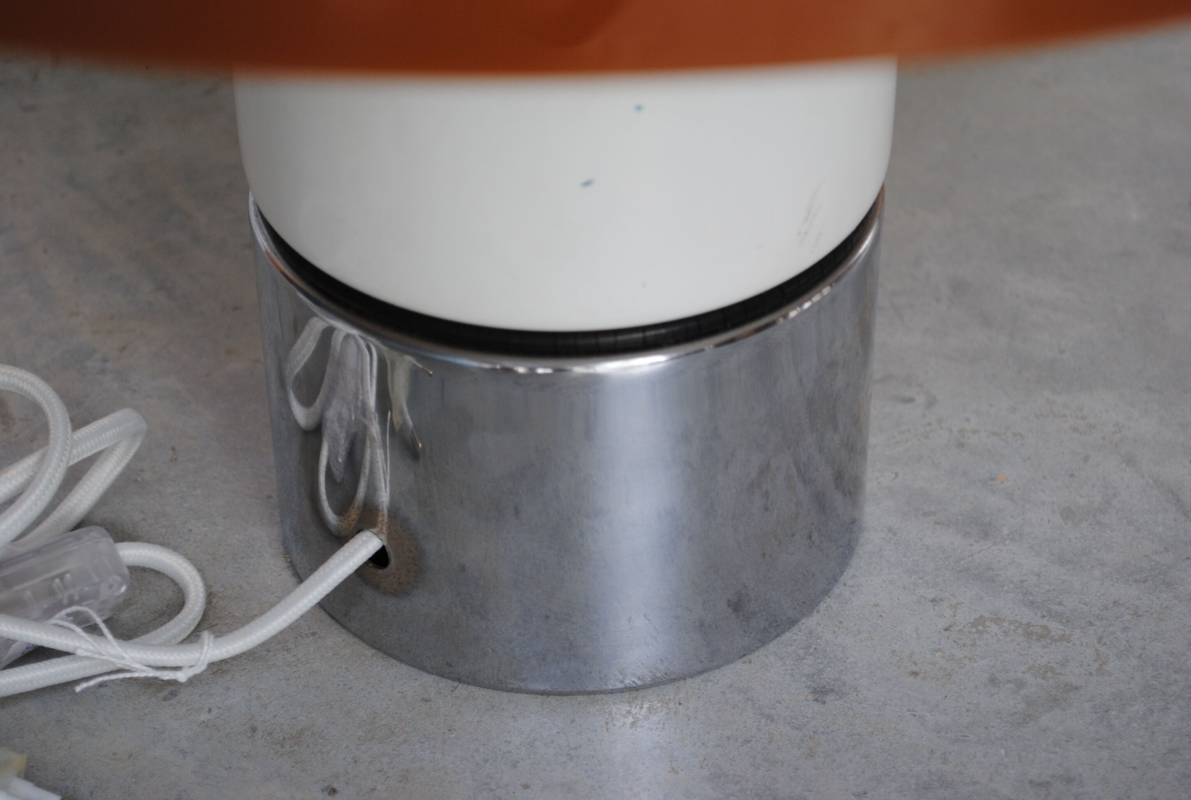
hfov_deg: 24.6
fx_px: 2735
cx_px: 596
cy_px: 400
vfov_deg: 16.6
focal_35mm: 82
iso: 200
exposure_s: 1/80
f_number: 5.6
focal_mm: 55
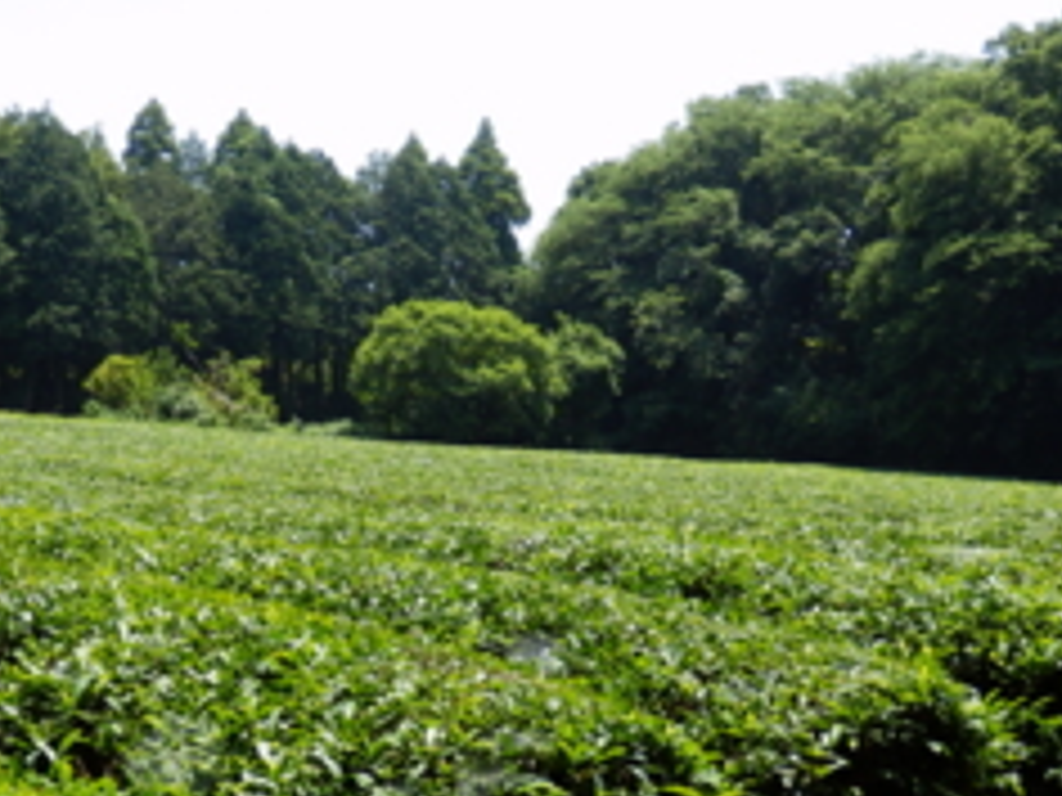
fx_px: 1718
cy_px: 508
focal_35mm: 56
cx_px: 414
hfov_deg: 34.2
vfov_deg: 26.0
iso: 80
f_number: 3.4
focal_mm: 6
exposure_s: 1/400
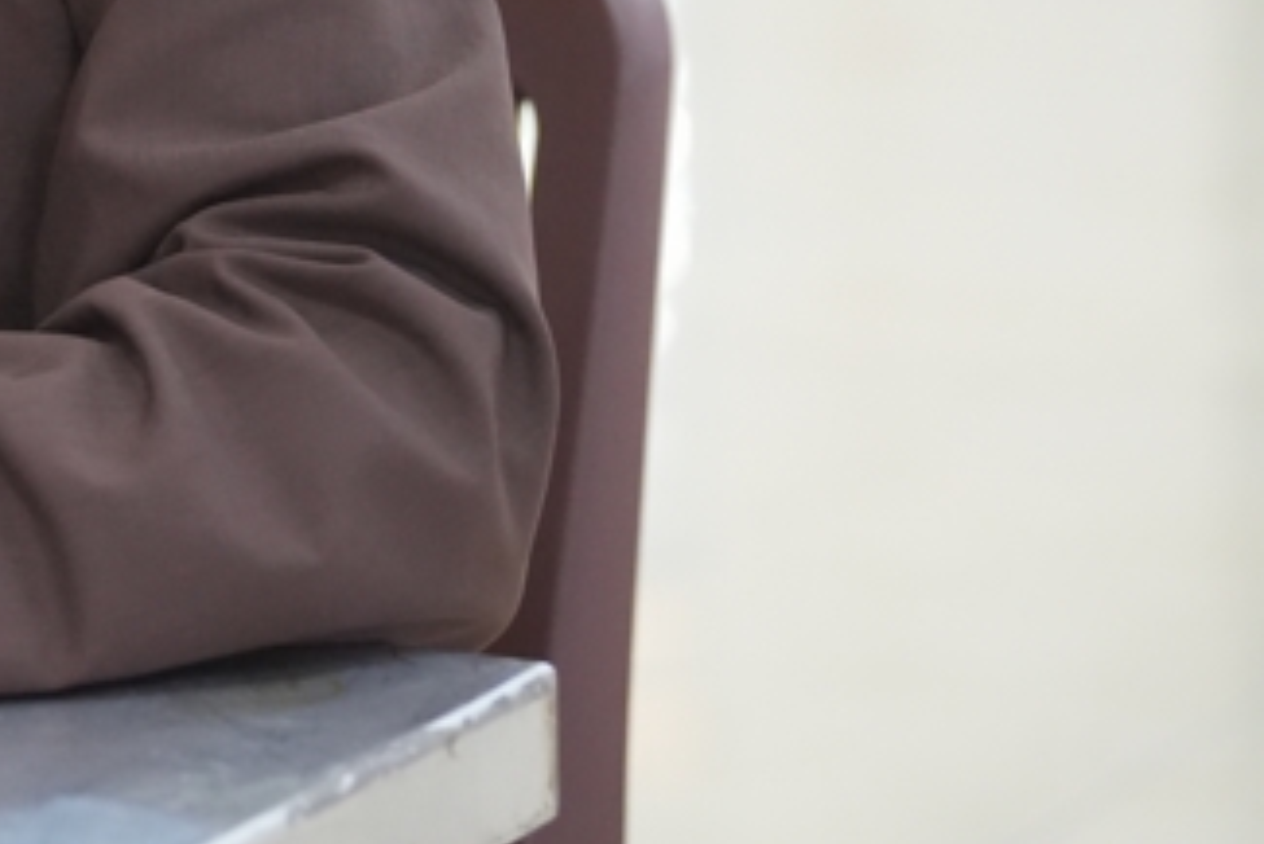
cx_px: -585
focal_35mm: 201
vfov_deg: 6.8
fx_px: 7060
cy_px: -377
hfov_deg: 9.9
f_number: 2.8
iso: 5000
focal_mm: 67
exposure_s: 1/200
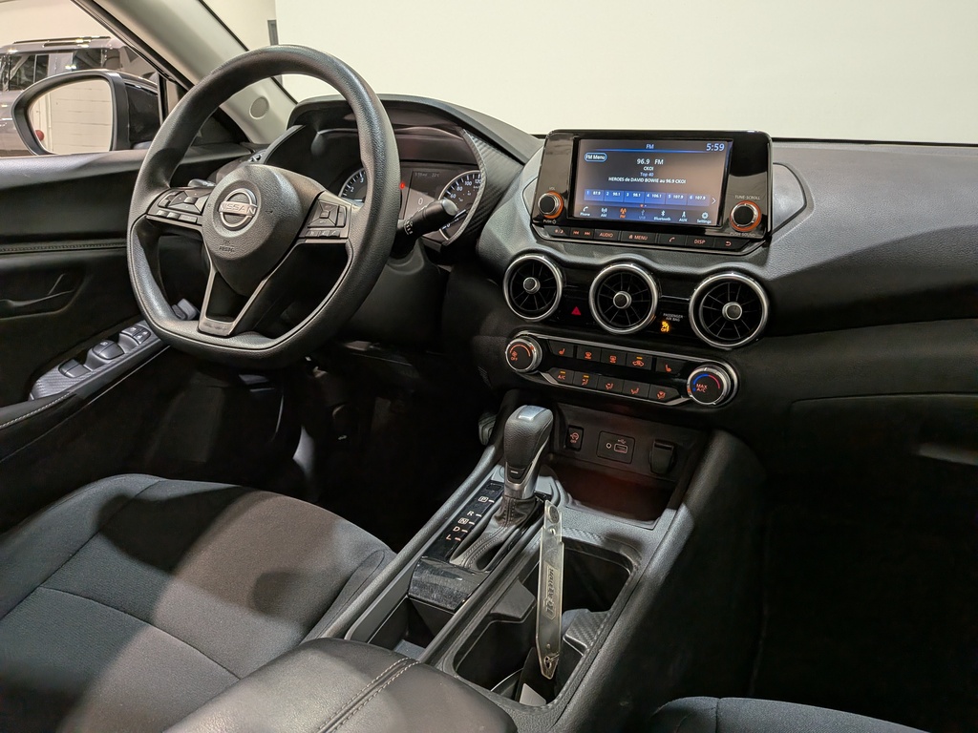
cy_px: 366
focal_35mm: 24
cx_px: 489
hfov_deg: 71.6
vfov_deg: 56.8
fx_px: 678
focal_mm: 4.53
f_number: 1.7
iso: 66
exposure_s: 1/40
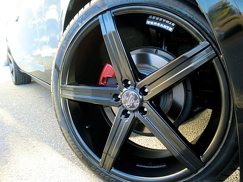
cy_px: 91
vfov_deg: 53.1
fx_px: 183
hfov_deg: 67.3
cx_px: 122
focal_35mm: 26
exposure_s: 1/60
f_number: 2.6
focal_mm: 4.65
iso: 125
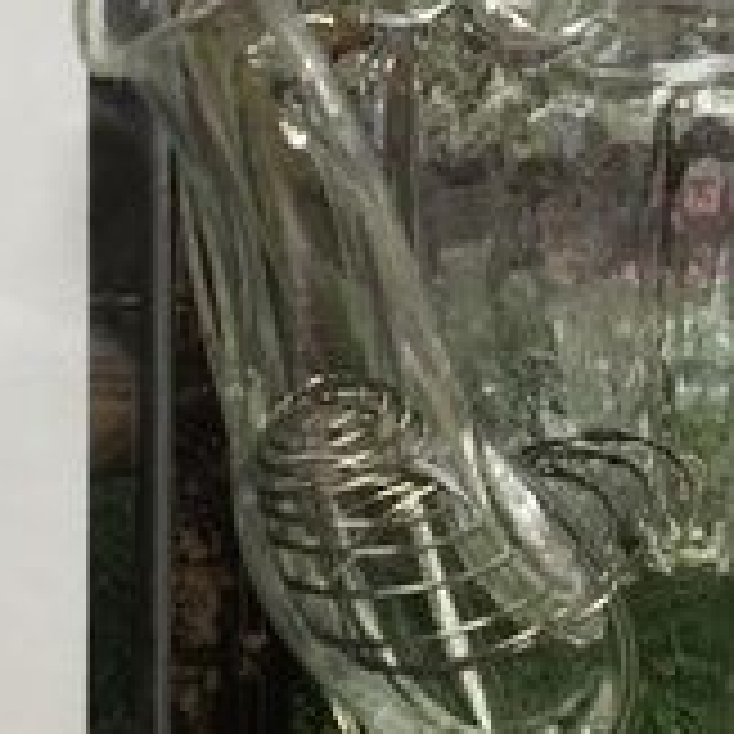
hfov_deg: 13.2
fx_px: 3071
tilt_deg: -7.4
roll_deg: -2.7
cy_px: 214
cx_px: 921
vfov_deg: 13.6
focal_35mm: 128
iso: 25
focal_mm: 4.15
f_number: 2.2
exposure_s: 1/40
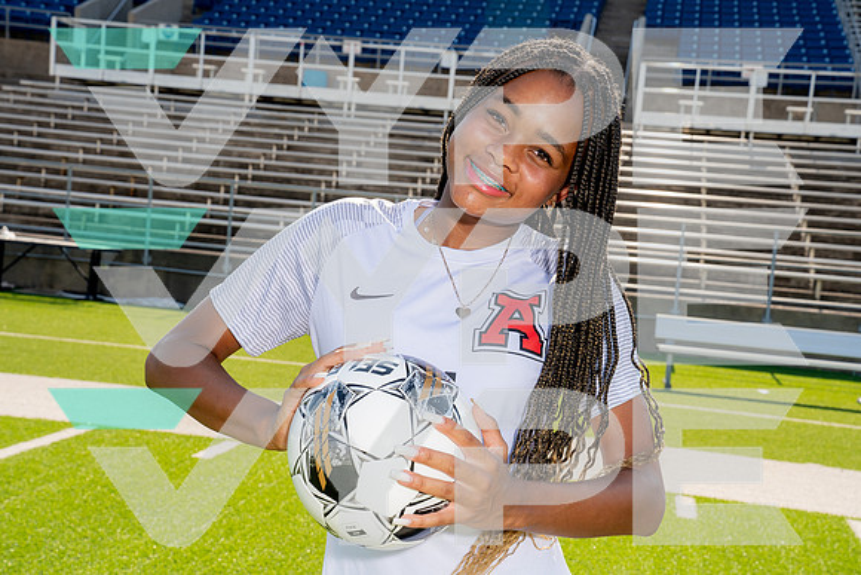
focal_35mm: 57
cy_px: 288
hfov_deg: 35.0
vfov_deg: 23.8
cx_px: 430
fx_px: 1364
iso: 320
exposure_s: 1/250
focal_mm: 57
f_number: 10
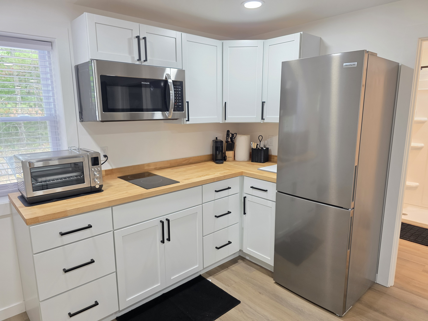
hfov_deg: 73.9
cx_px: 214
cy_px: 160
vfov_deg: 58.9
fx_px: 284
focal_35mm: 23
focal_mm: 6.3
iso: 320
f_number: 1.7
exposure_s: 1/120
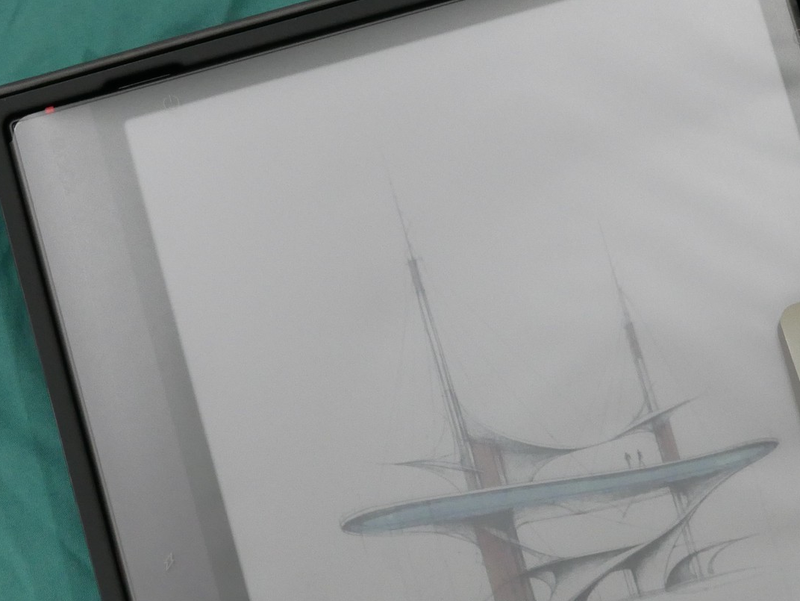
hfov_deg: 15.3
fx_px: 2983
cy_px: 418
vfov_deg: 11.5
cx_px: 510
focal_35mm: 129
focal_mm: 27
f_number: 5.2
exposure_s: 1/60
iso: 1000
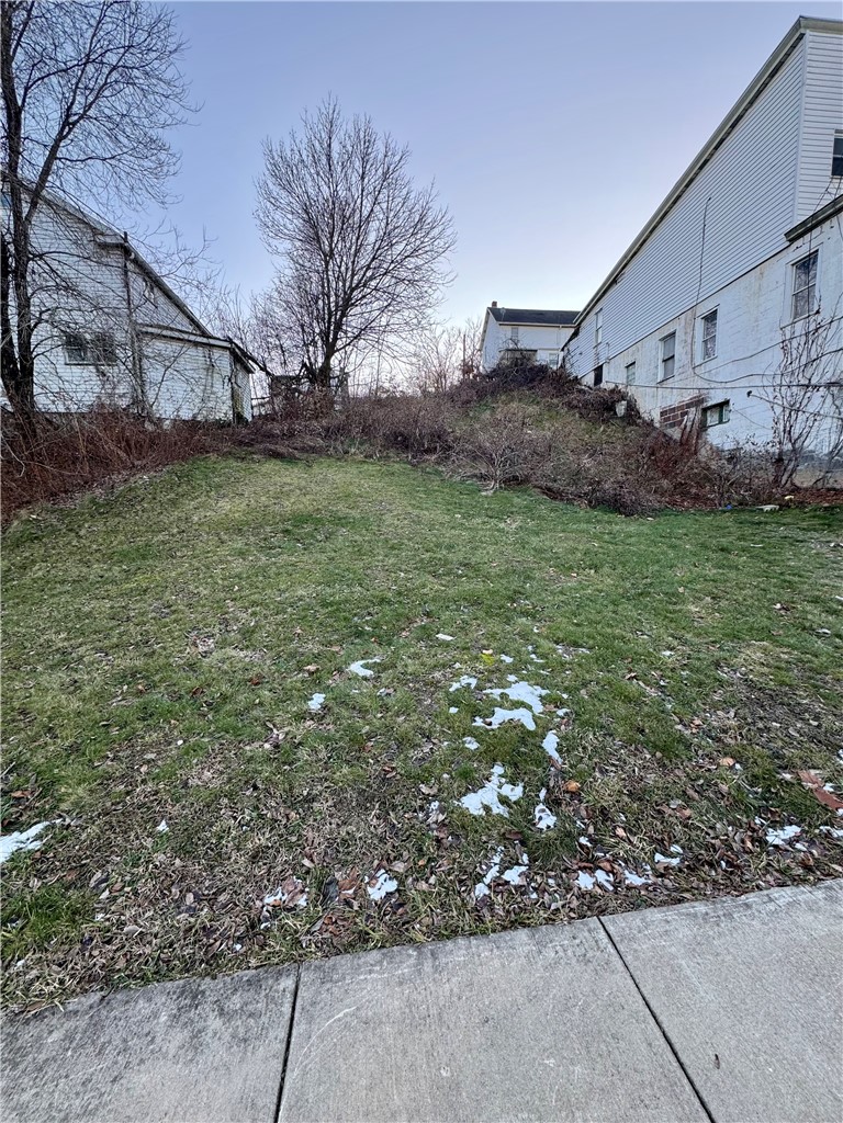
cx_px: 422
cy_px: 562
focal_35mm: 14
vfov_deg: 102.1
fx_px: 455
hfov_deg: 85.7
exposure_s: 1/99
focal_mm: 2.22
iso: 64
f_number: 2.2
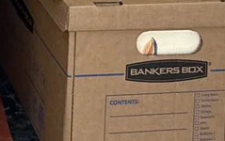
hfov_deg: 11.5
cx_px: -163
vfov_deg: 5.9
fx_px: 1044
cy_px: -521
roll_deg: -2.0
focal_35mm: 170
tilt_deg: +2.4
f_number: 1.78
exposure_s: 1/632
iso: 100
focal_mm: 6.76
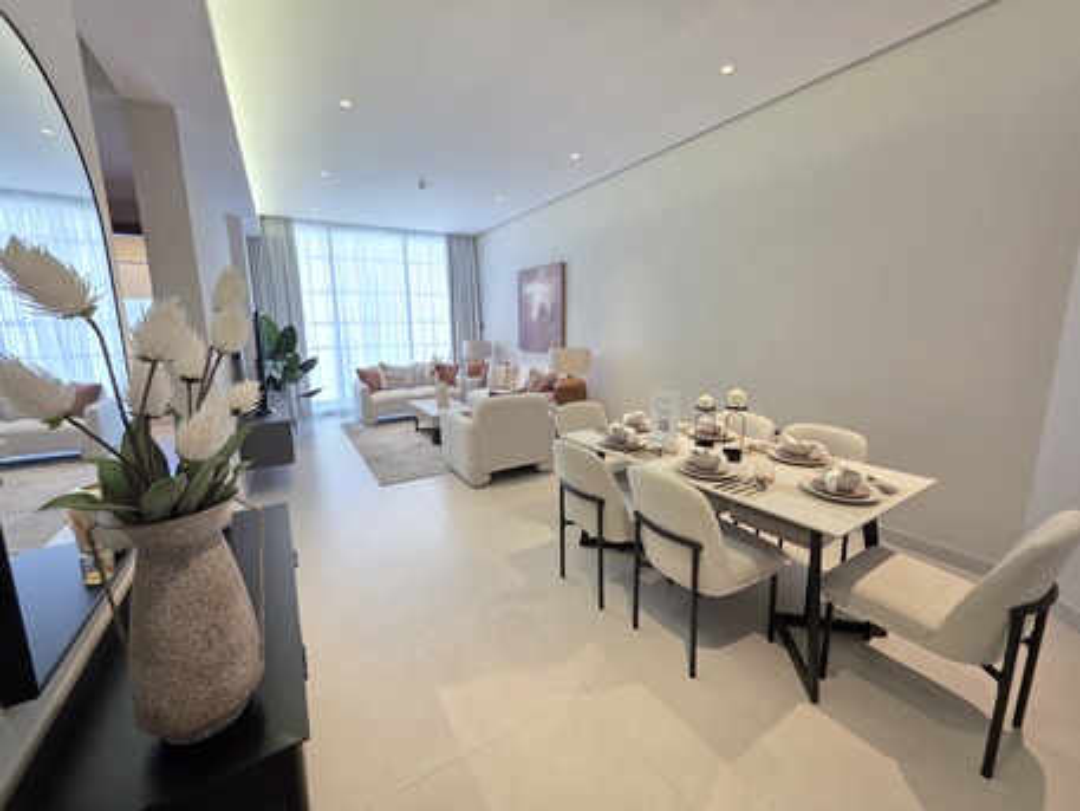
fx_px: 406
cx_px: 540
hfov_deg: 106.2
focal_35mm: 13
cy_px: 406
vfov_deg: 89.9
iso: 125
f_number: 1.9
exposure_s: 1/100
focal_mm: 2.2
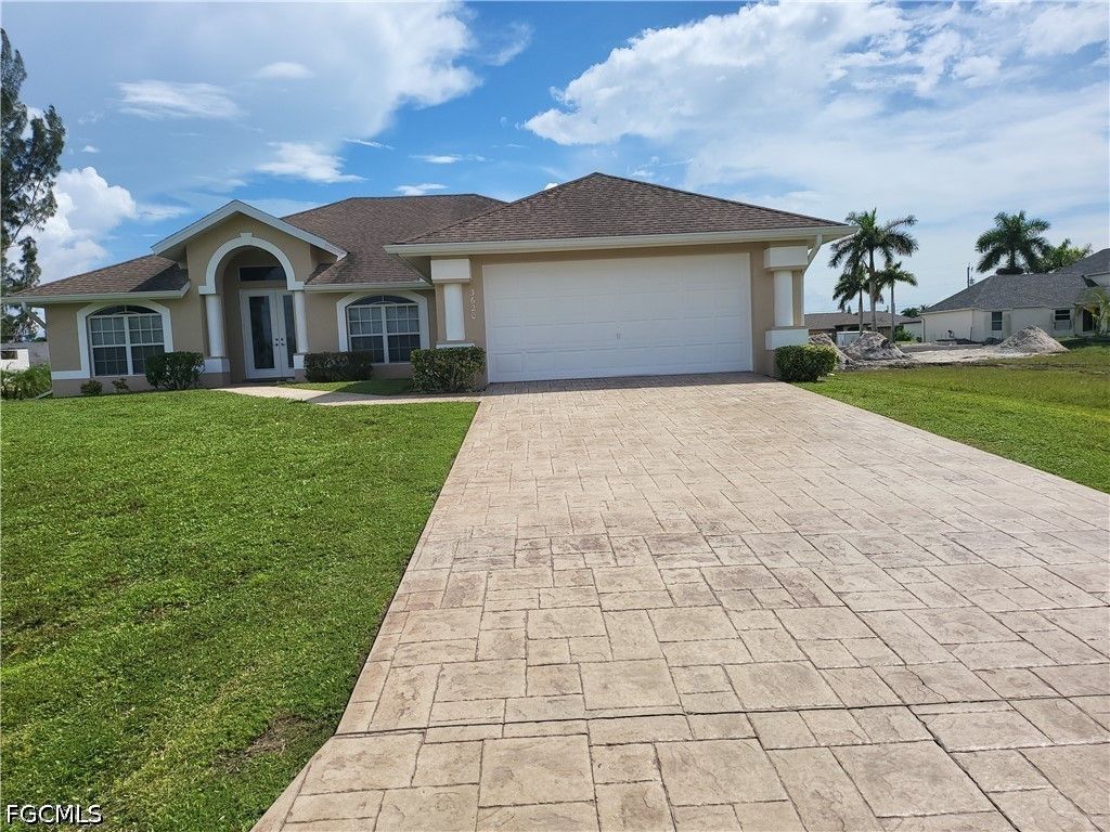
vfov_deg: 56.8
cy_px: 416
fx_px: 770
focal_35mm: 24
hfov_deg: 71.6
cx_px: 555
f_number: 1.8
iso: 40
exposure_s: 1/3809
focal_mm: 5
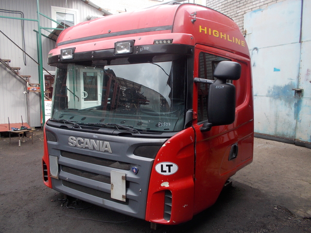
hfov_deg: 61.7
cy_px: 116
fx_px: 261
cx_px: 156
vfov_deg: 48.2
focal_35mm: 29
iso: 80
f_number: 3.3
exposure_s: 1/60
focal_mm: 4.1
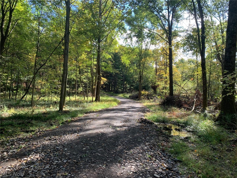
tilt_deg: +1.8
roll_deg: -3.0
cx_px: 118
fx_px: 178
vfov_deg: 53.1
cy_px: 89
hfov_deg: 67.3
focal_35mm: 26
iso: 25
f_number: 1.8
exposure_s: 1/251
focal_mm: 4.25
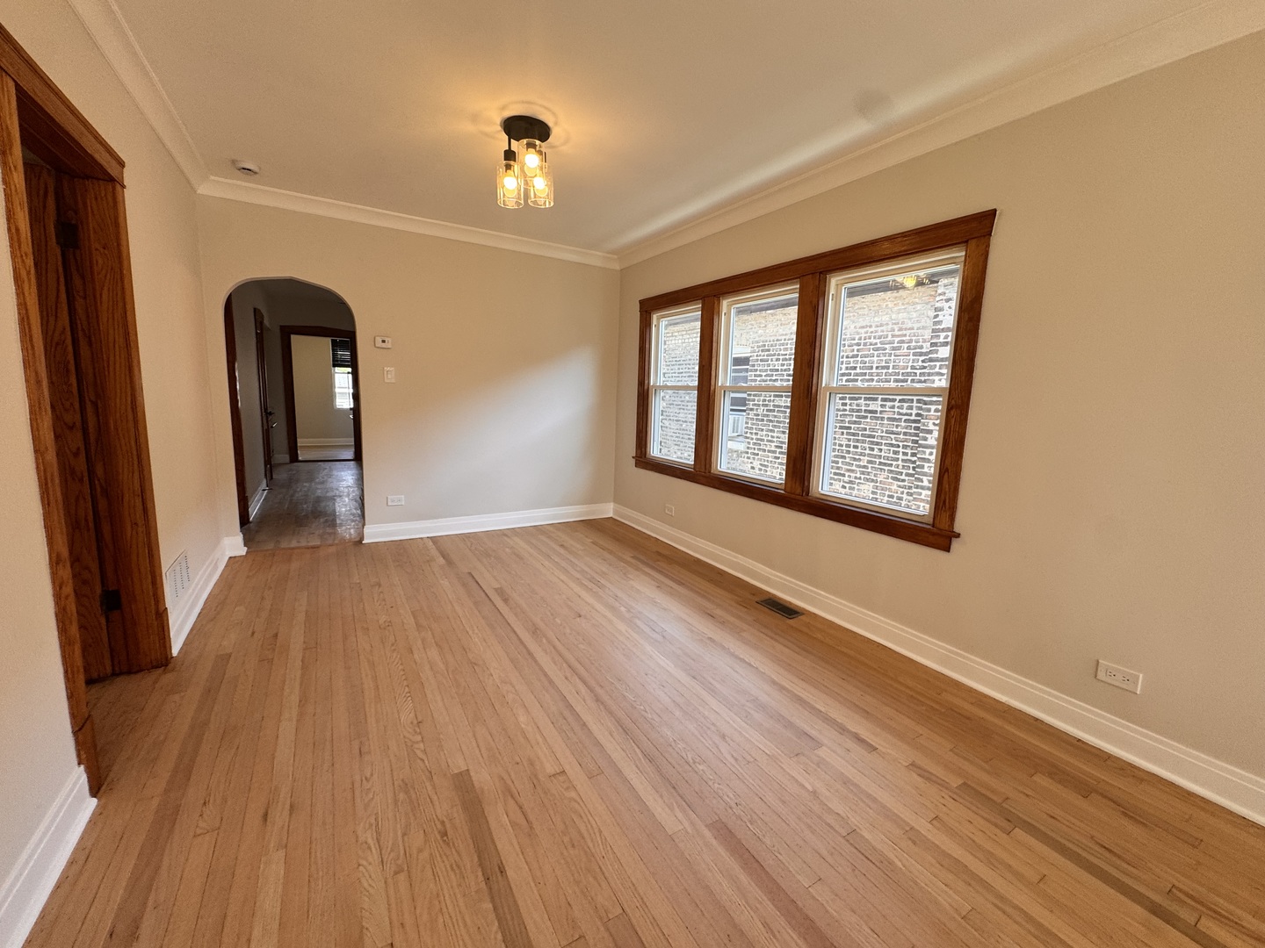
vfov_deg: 85.7
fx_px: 512
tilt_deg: -7.5
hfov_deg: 102.1
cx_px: 632
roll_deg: -2.4
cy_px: 474
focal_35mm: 14
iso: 80
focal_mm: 2.22
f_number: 2.2
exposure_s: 1/120
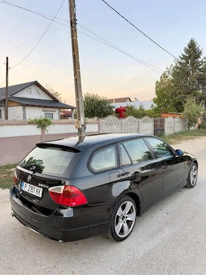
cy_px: 138
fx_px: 190
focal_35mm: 24
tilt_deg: -5.6
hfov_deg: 56.8
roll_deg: +1.2
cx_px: 103
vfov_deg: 71.6
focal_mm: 6.76
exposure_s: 1/150
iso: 200
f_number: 1.78
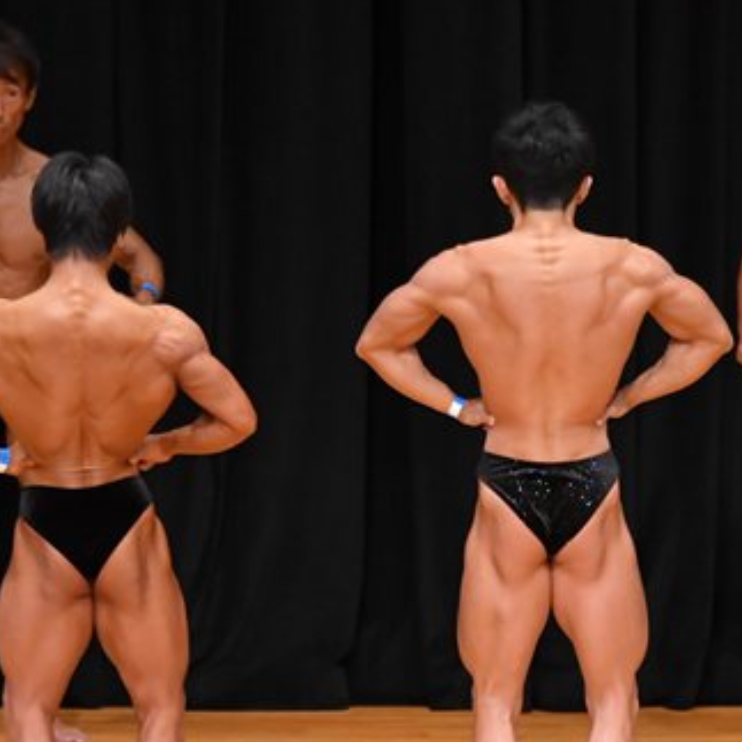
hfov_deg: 3.8
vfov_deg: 3.8
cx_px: 504
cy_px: 533
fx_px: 11131
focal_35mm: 459
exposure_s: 1/400
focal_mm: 150
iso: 4000
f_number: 5.6
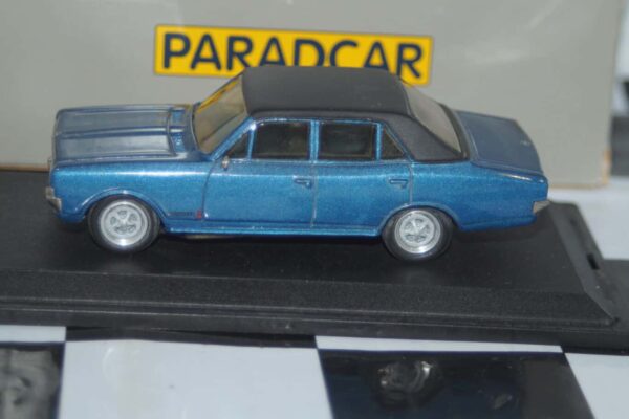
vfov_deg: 11.4
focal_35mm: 120
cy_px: 210
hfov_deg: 17.1
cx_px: 314
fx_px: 2097
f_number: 5.6
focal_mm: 80
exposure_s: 1/60
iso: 200
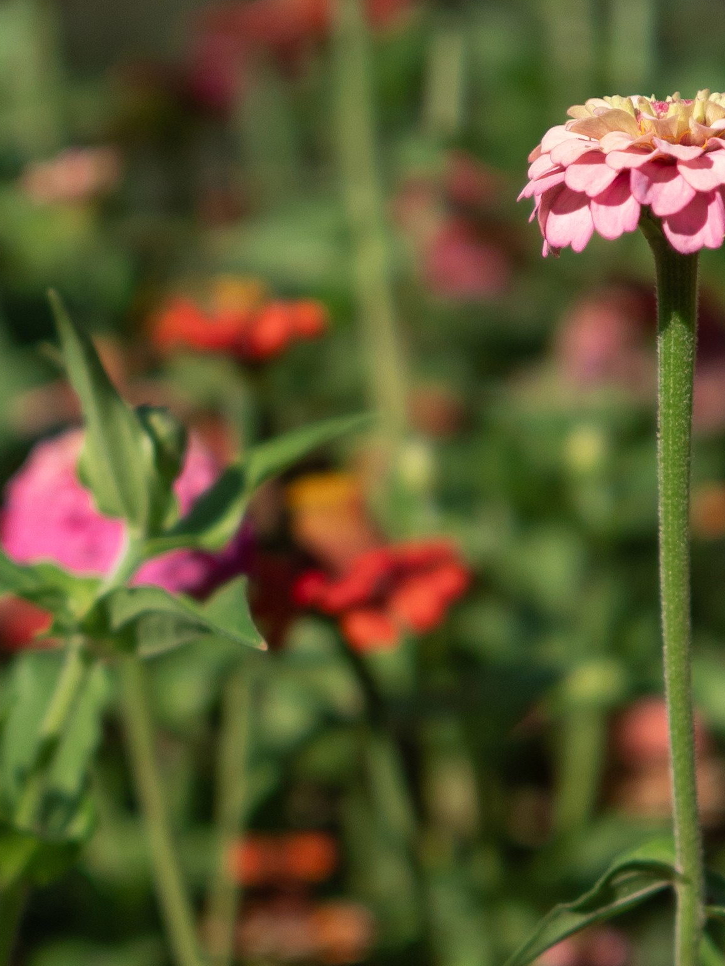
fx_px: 3183
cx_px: 646
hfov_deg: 12.9
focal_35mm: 114
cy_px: 406
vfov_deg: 17.3
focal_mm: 17
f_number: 1.2
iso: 64
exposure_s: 1/5000
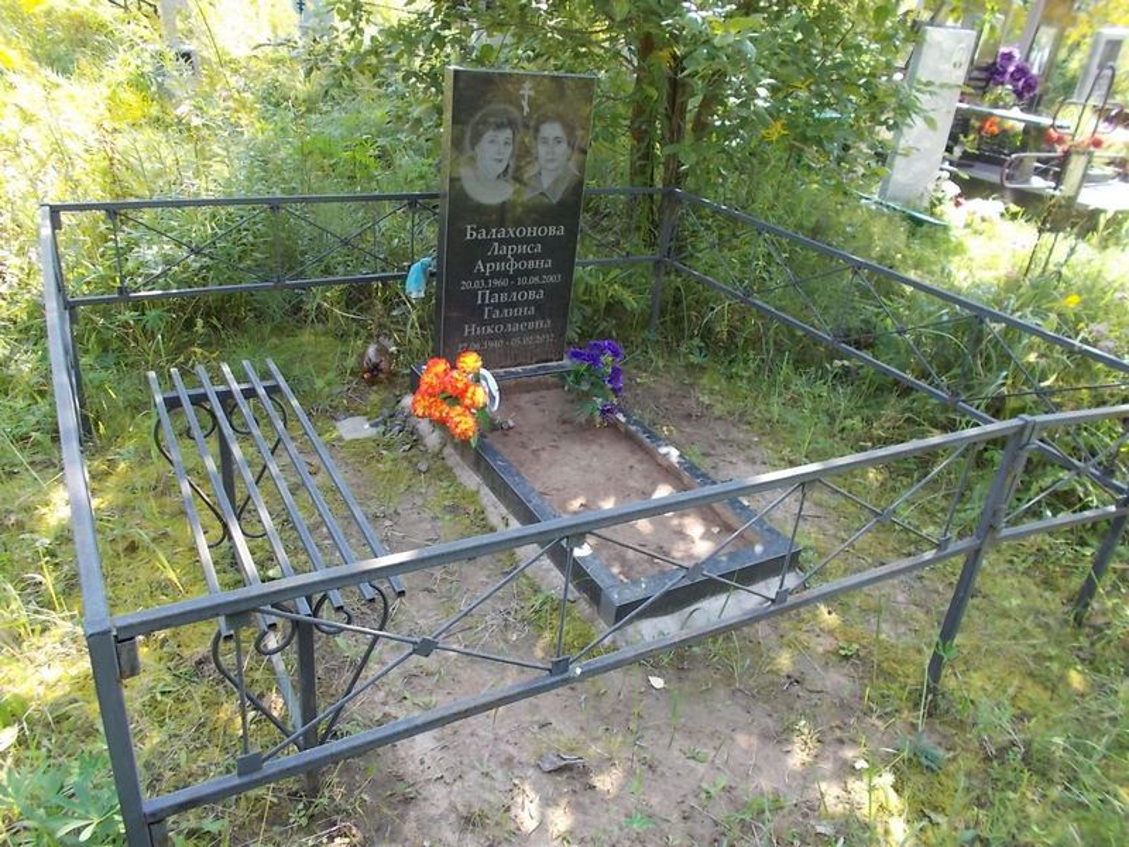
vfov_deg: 53.1
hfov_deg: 67.3
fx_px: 848
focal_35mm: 26
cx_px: 564
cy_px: 424
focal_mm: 4.6
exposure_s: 1/60
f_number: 3.2
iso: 80
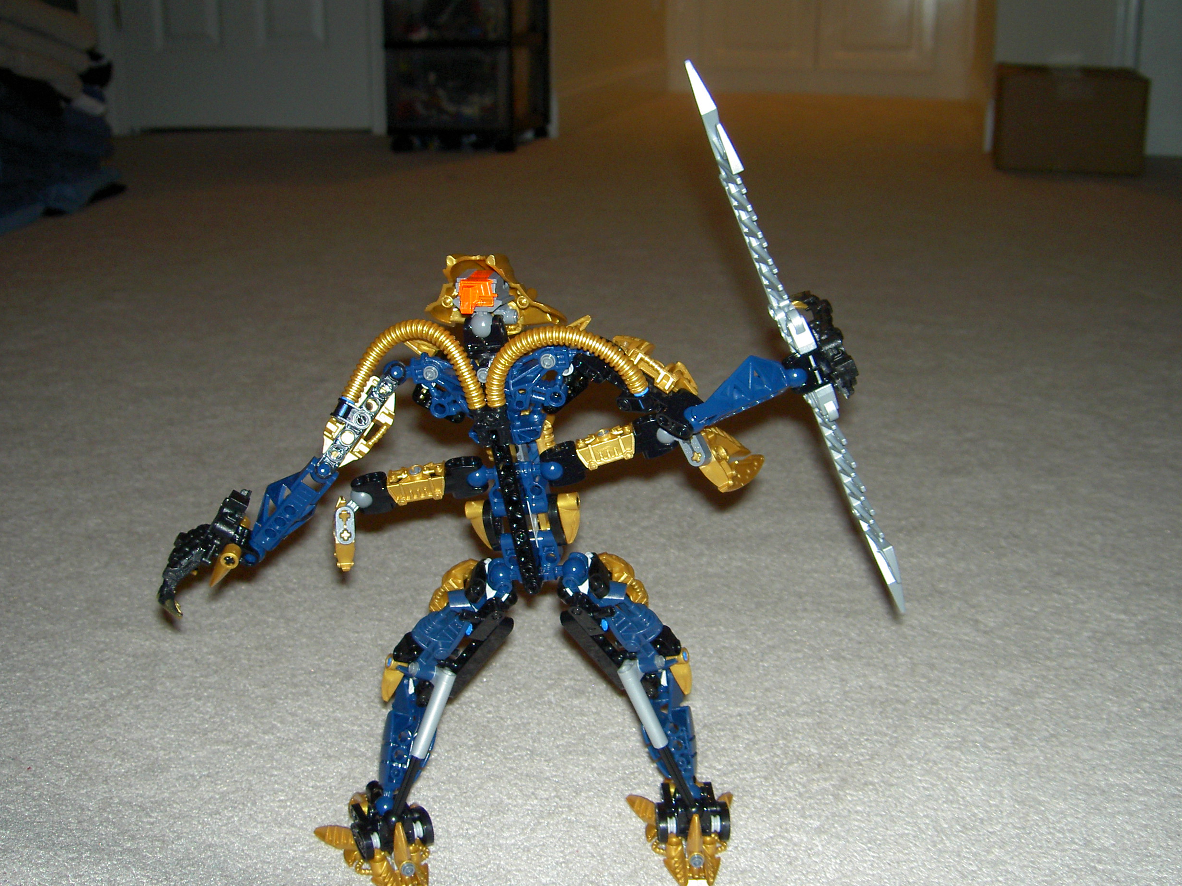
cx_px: 579
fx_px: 1400
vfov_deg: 35.1
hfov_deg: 45.8
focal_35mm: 41
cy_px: 458
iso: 100
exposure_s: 1/59.5
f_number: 2.8
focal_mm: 8
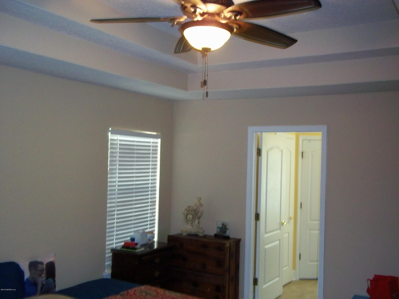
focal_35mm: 36
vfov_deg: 39.7
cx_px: 200
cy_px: 150
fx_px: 415
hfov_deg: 51.4
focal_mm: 6.5
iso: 320
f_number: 3.1
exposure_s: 1/30
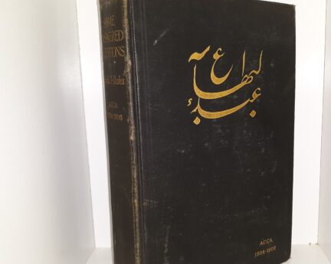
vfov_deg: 39.0
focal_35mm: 38
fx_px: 372
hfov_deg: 47.6
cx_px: 205
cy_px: 150
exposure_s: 1/100
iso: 64
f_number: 1.7
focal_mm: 3.7
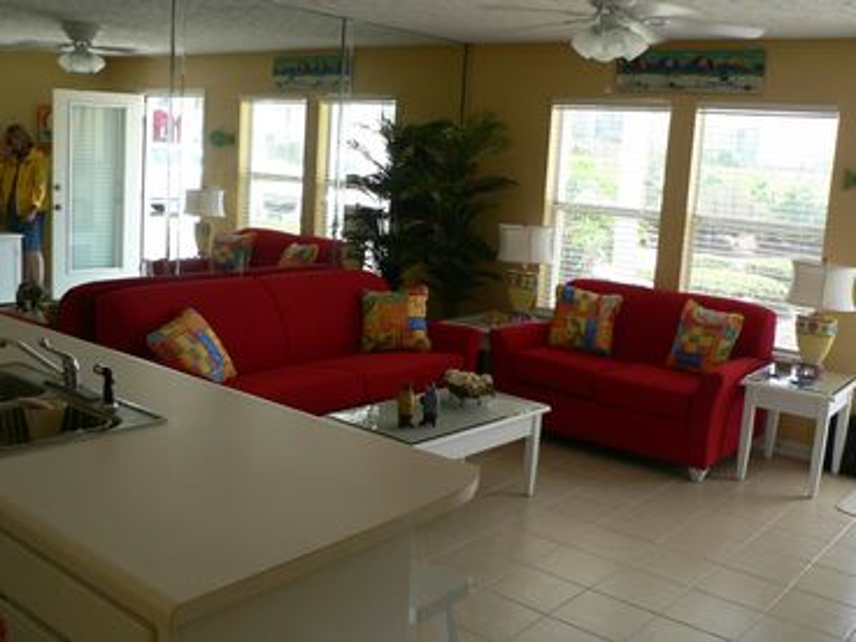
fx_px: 890
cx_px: 428
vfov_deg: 39.7
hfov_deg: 51.4
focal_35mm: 36
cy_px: 321
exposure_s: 1/50
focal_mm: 6
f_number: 2.8
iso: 80
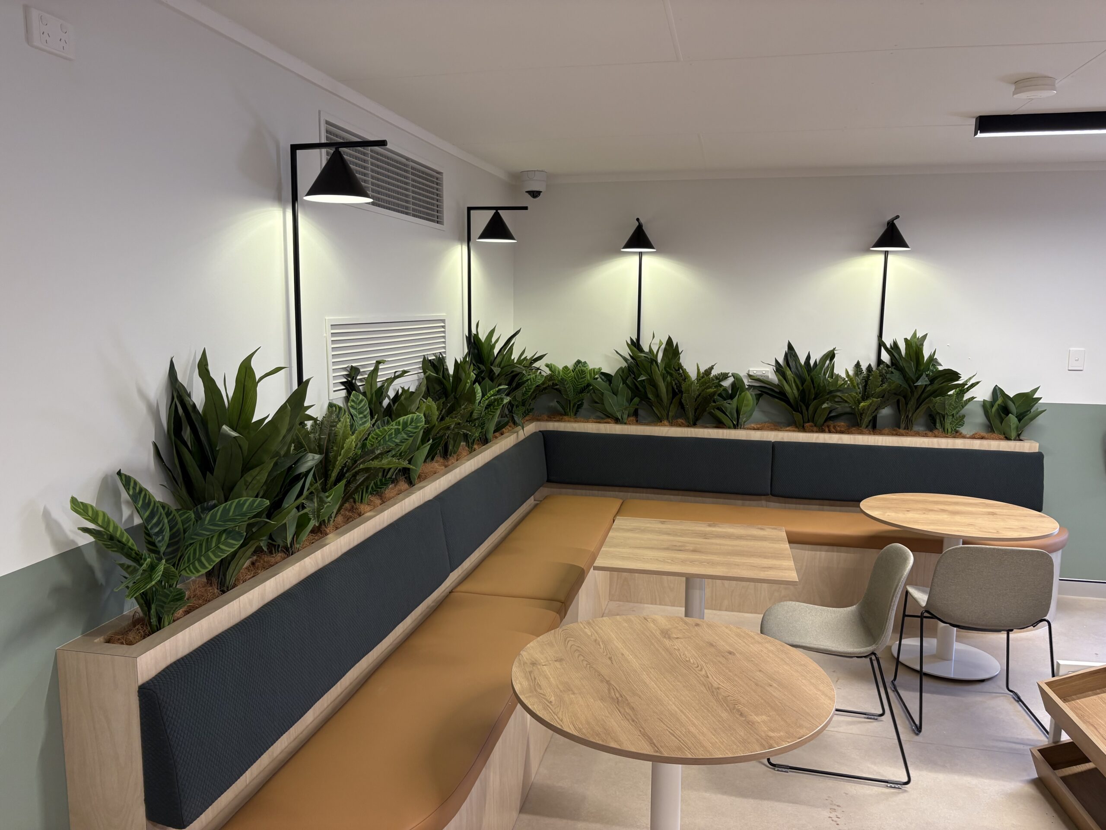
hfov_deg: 67.3
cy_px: 415
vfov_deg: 53.1
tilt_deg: -7.0
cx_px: 553
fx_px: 831
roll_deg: +0.1
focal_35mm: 26
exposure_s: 1/50
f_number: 1.6
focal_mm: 5.96
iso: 100
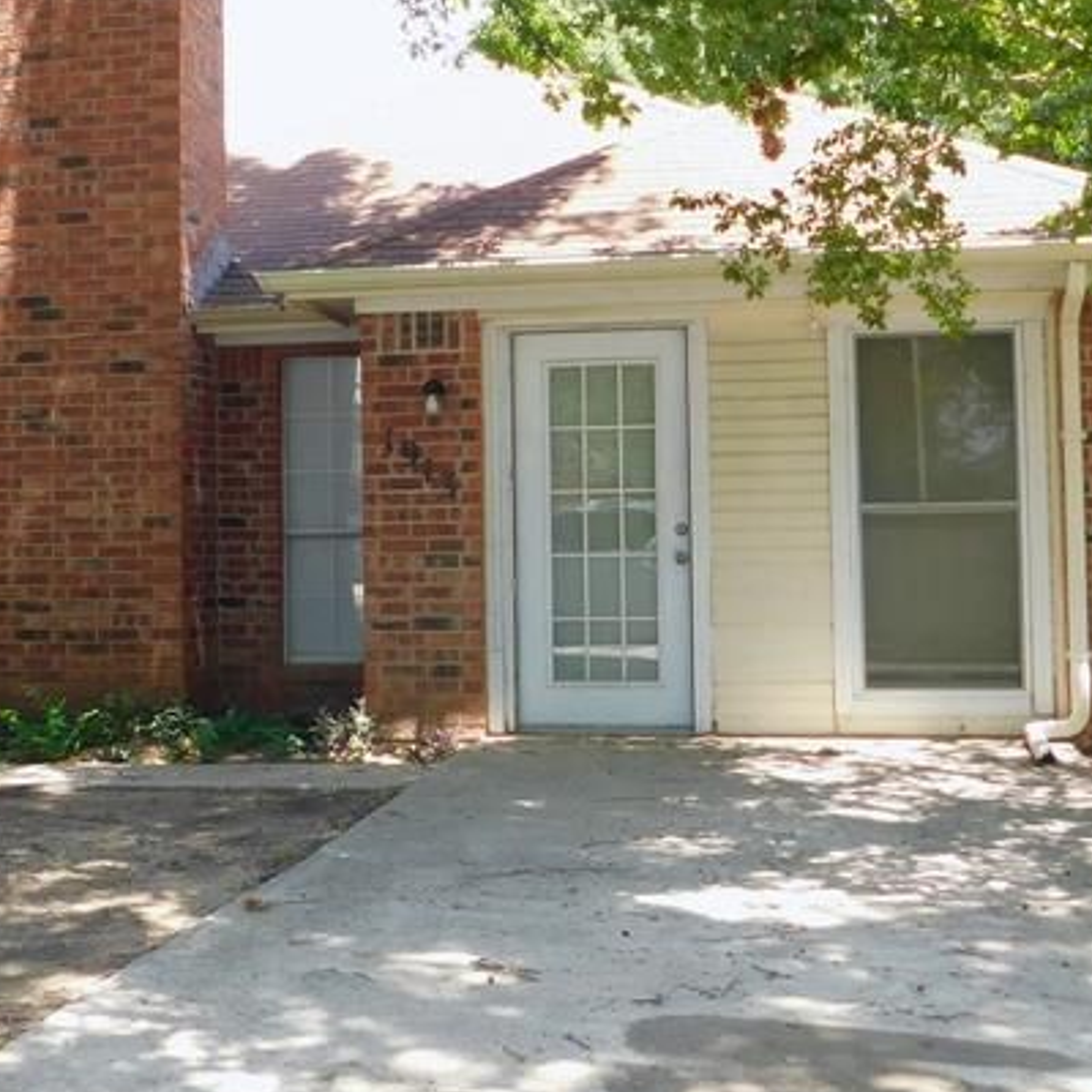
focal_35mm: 52
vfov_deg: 32.7
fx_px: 1856
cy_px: 470
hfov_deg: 32.7
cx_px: 437
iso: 125
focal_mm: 4
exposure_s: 1/250
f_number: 3
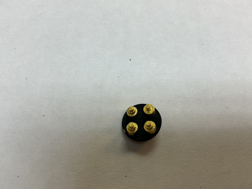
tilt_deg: -72.1
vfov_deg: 48.2
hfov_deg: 61.7
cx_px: 126
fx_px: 211
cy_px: 94
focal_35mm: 29
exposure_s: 1/120
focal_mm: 3
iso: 32
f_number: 1.8
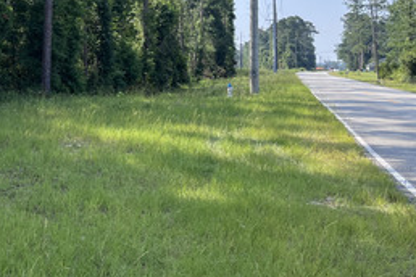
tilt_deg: +5.2
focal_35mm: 63
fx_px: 728
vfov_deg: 20.9
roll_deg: -0.1
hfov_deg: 30.6
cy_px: 0
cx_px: 52
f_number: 1.6
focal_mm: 5.1
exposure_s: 1/1992
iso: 50
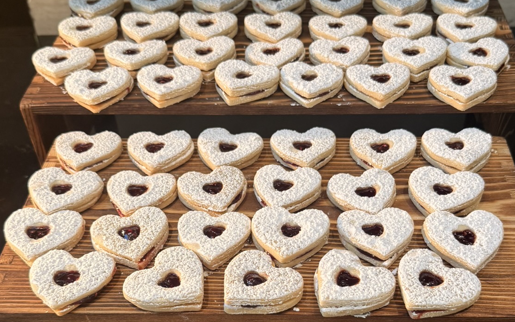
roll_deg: +2.4
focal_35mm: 47
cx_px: 281
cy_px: 232
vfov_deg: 27.1
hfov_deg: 42.6
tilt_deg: -42.7
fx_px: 660
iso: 160
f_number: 1.78
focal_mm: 6.76
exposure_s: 1/120
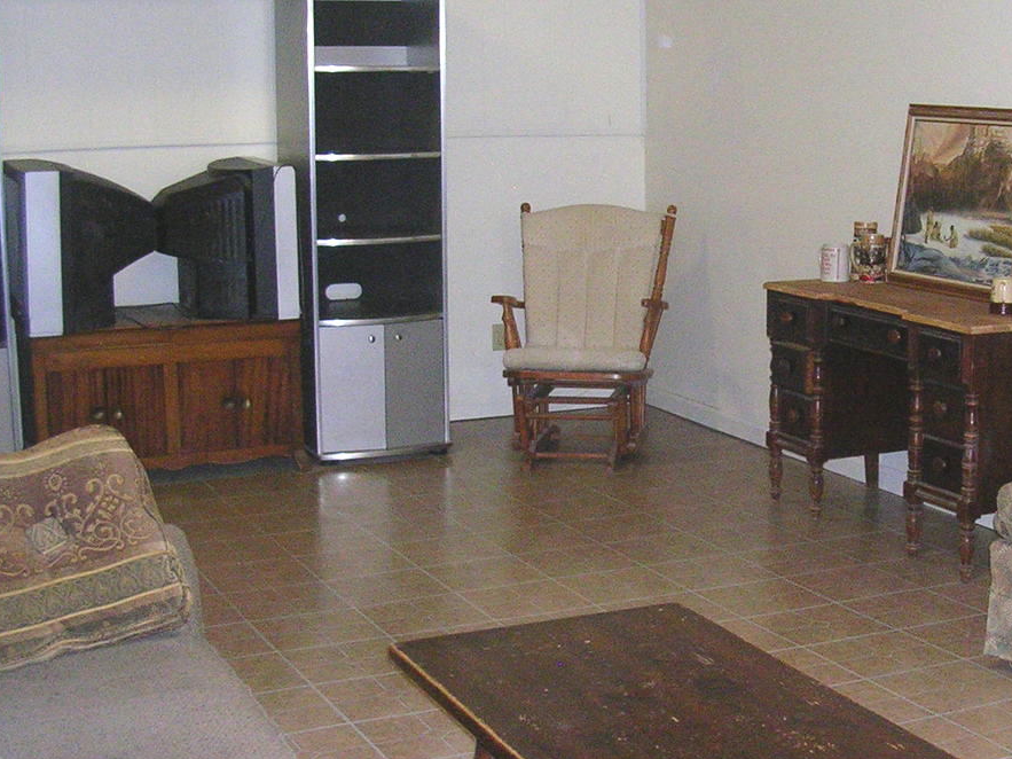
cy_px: 371
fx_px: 1812
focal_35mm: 62
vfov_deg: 23.6
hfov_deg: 30.6
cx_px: 777
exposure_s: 1/60.1
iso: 189
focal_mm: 5.8
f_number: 2.8
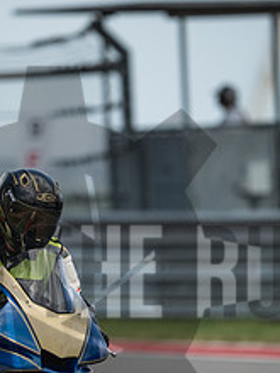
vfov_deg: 2.6
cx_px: 53
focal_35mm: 761
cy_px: 274
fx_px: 8207
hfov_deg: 2.0
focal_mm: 200
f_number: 2
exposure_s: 1/4000
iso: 200
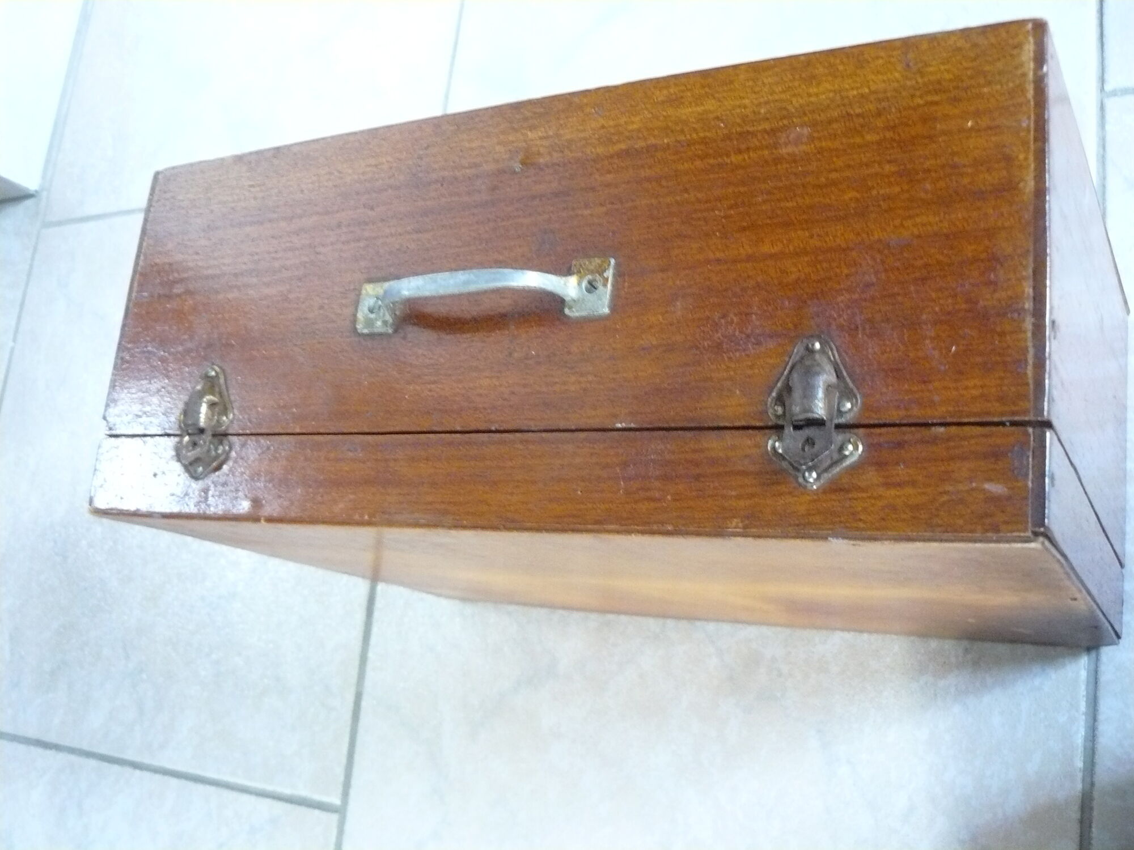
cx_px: 567
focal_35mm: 36
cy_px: 425
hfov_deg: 51.4
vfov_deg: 39.7
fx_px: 1179
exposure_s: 1/10
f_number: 2.8
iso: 400
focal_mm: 6
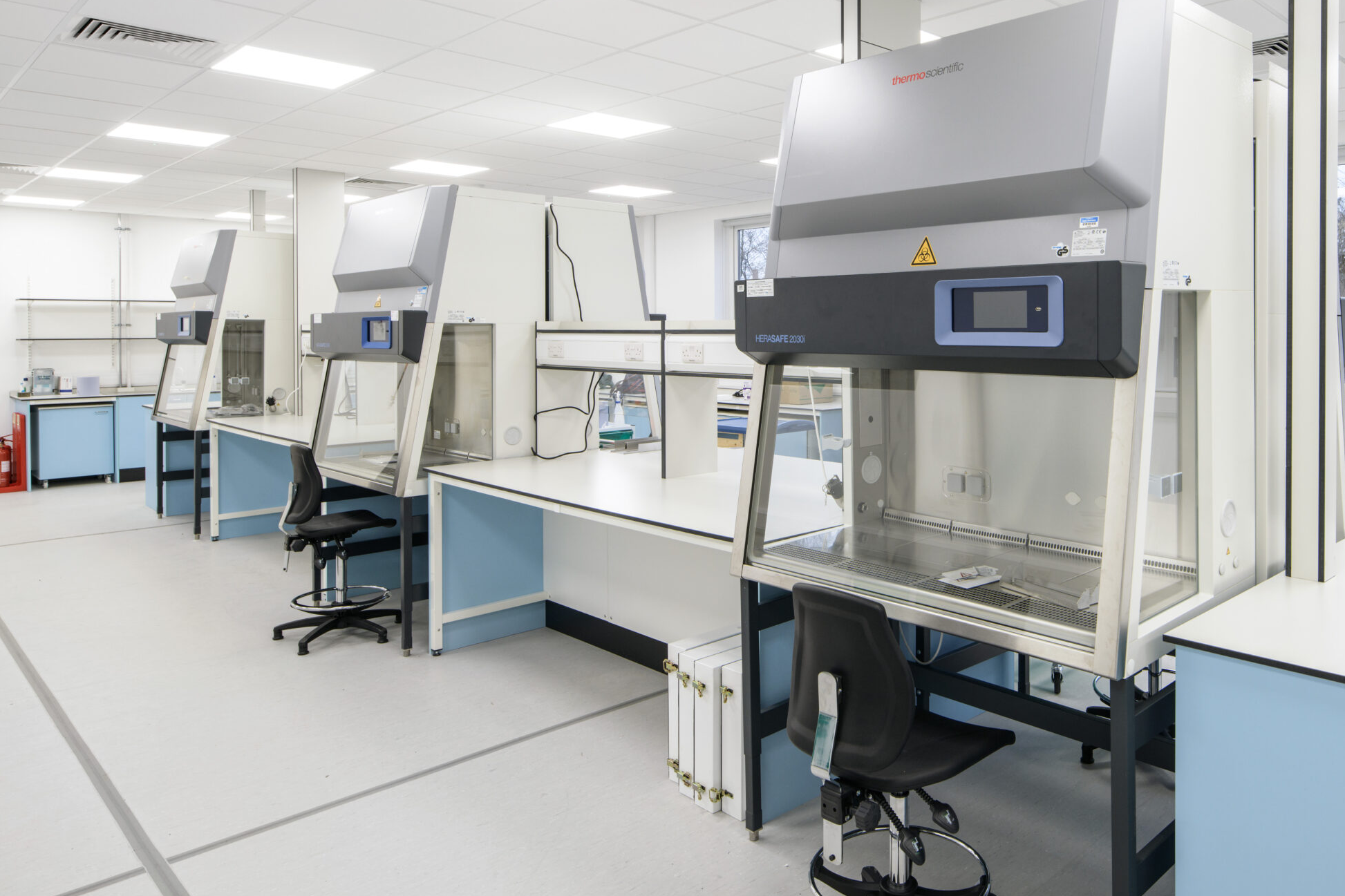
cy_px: 365
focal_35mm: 25
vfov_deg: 51.0
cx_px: 862
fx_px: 934
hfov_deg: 70.1
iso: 160
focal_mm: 19
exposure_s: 1/8
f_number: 10
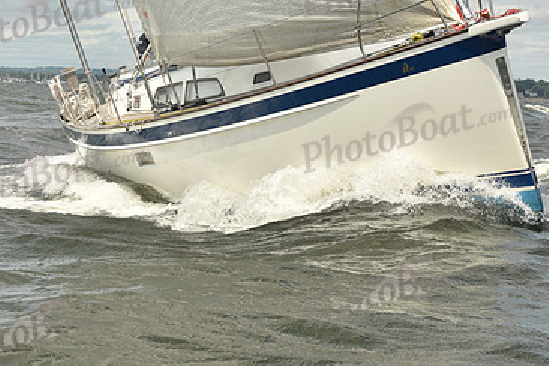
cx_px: 225
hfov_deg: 18.4
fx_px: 1693
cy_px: 77
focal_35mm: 111
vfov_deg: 12.3
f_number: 9
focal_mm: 70
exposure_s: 1/800
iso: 250
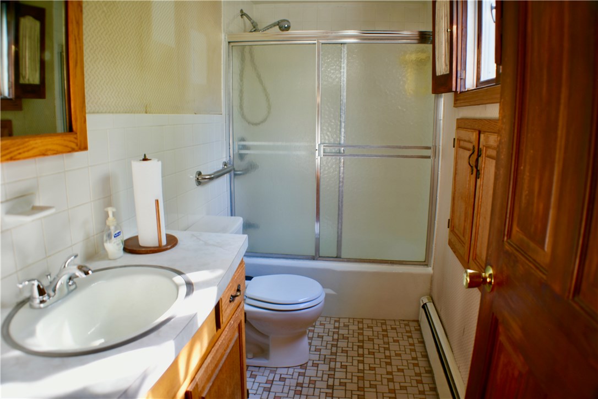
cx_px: 299
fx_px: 523
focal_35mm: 32
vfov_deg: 41.7
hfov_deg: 59.5
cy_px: 200
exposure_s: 1/6
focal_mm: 21
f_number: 3.8
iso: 100
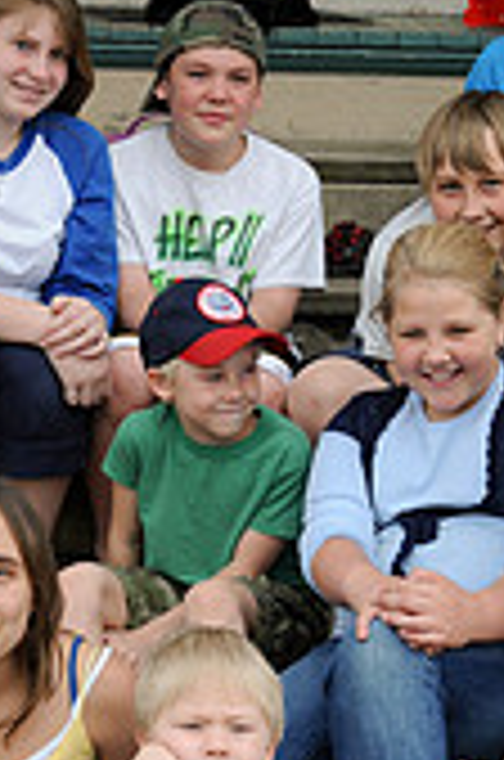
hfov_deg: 10.0
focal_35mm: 136
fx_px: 2868
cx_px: 353
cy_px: 508
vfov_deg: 15.1
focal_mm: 34
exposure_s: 1/100
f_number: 6.3
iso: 200
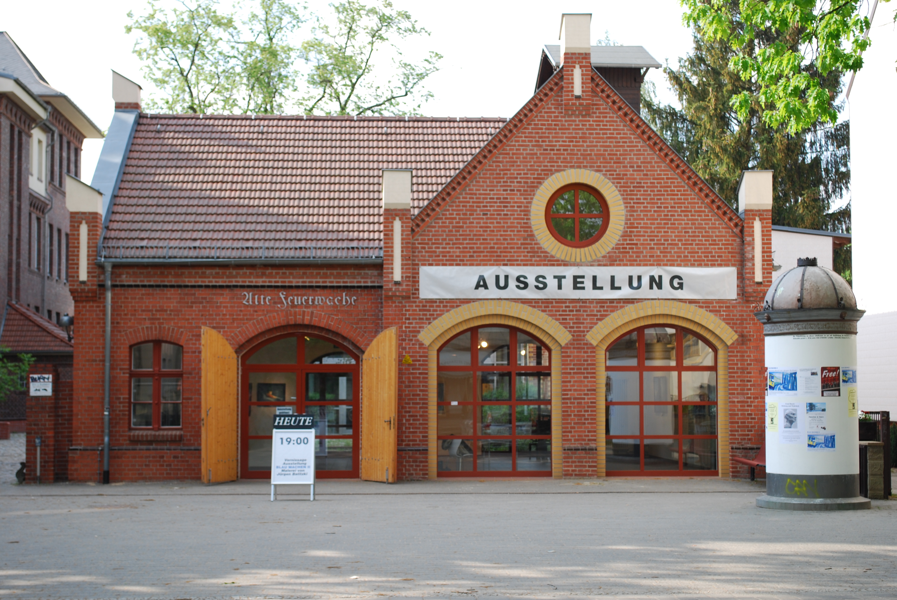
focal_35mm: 63
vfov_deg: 21.6
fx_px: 1572
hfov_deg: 31.9
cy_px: 300
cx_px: 448
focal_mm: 42
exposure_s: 1/125
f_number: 5.6
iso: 125
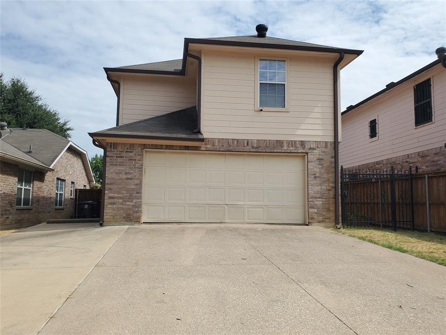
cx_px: 223
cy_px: 168
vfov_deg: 53.1
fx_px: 335
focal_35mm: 26
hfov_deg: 67.3
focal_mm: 4.3
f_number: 2.4
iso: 50
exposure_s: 1/1783
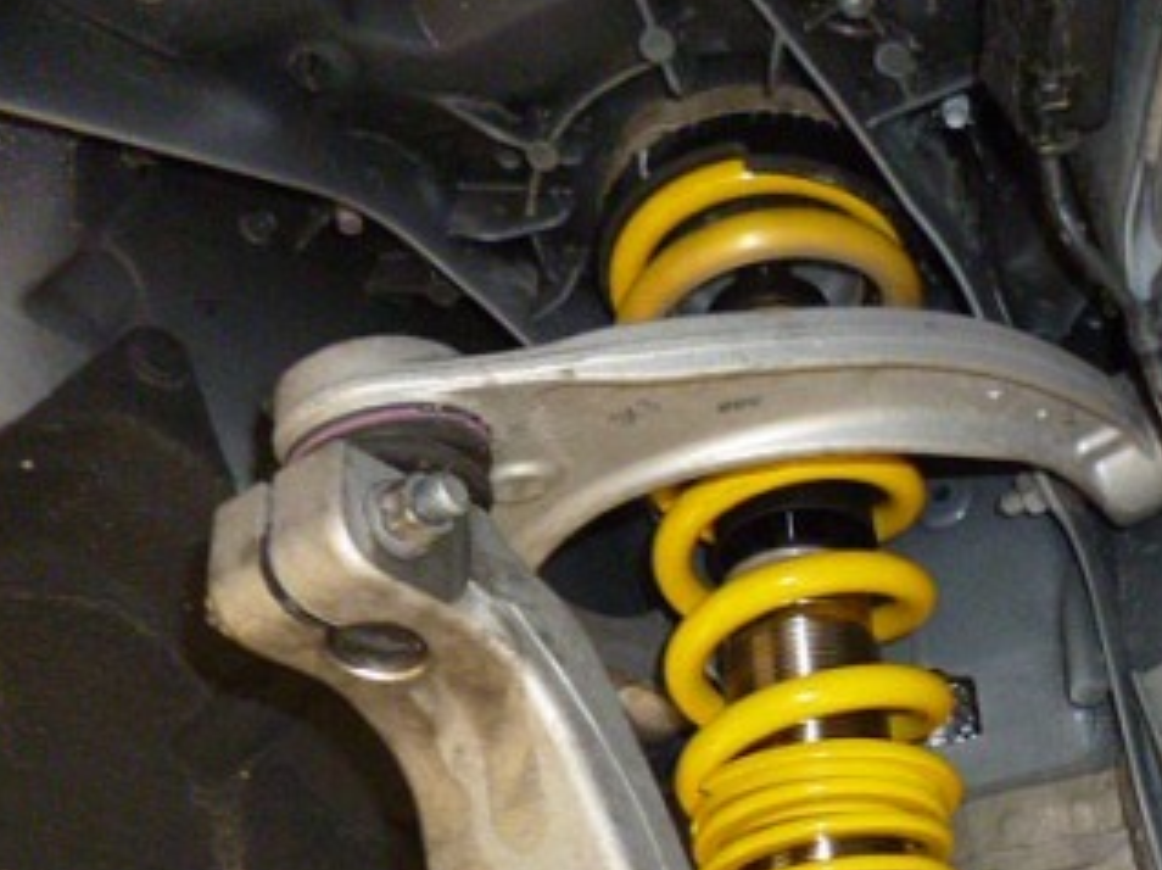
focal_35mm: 40
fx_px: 1342
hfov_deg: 44.6
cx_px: 928
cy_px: 660
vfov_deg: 35.1
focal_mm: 4.3
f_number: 2.5
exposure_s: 1/10
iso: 400
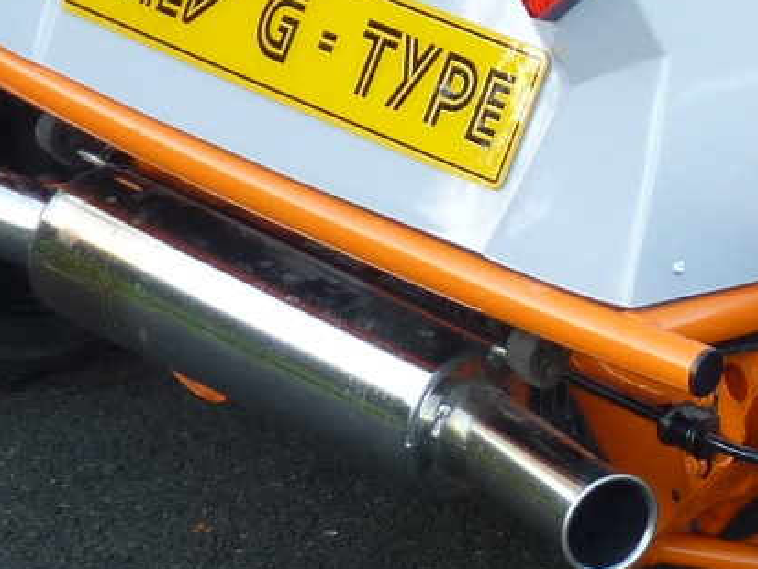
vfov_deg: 6.1
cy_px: -114
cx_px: 1332
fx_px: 5323
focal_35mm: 243
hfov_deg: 7.9
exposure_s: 1/50
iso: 80
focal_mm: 8.7
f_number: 3.2
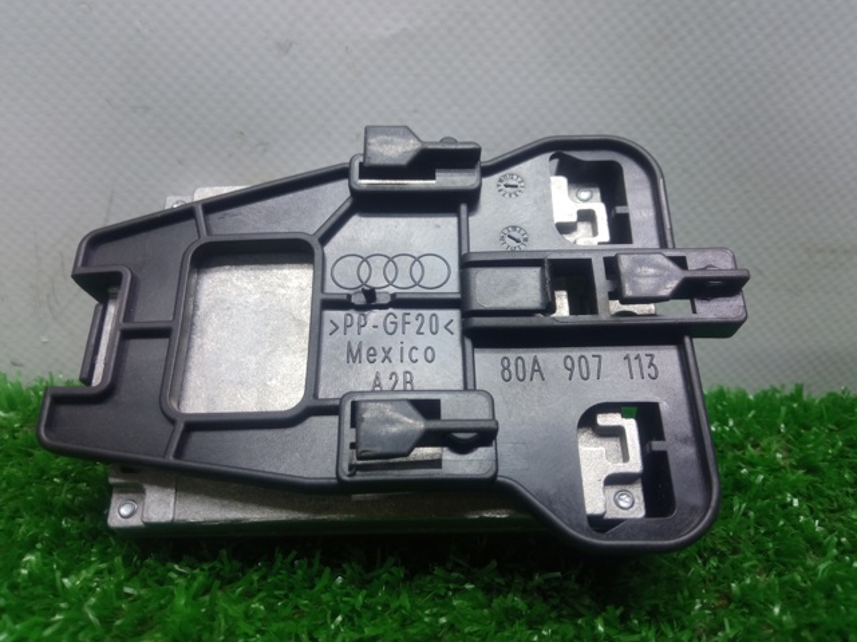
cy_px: 321
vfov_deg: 51.3
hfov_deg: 65.4
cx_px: 428
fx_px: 668
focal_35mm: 27
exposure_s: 1/33.3
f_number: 2.2
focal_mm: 3.79
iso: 155
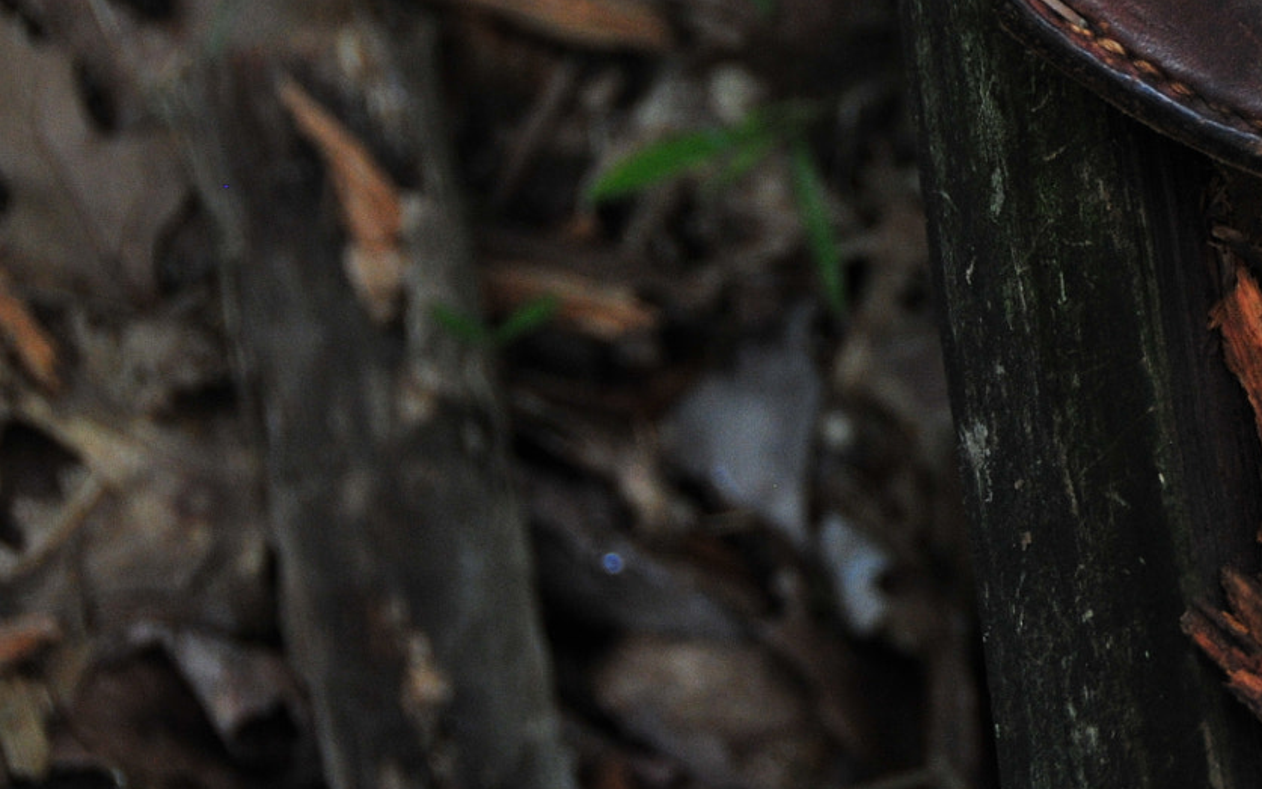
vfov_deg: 4.7
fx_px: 9638
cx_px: 1532
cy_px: -15
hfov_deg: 7.4
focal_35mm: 280
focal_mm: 75
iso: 500
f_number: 5
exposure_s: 1/125
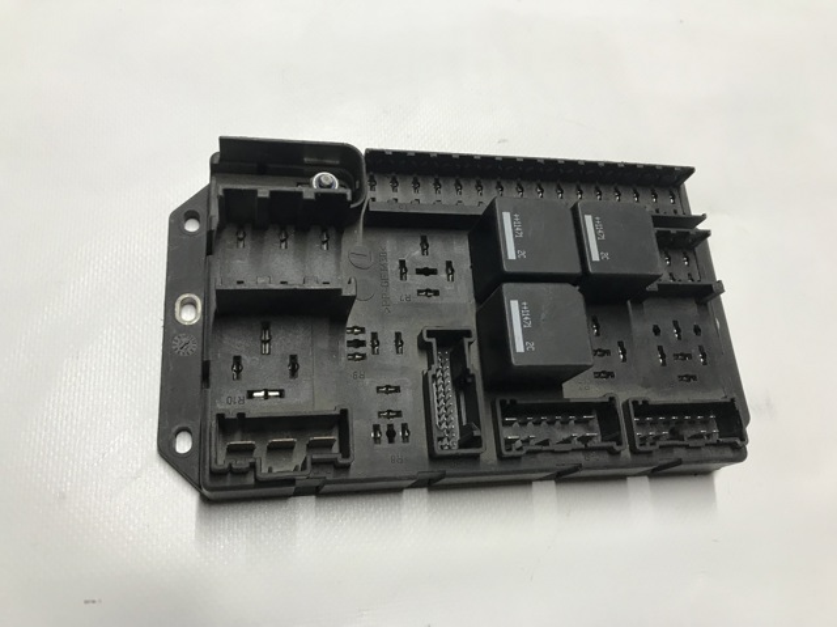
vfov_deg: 49.7
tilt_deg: -64.5
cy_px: 314
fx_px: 677
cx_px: 418
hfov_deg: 63.5
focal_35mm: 28
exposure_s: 1/33
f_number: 1.8
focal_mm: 3.99
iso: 32
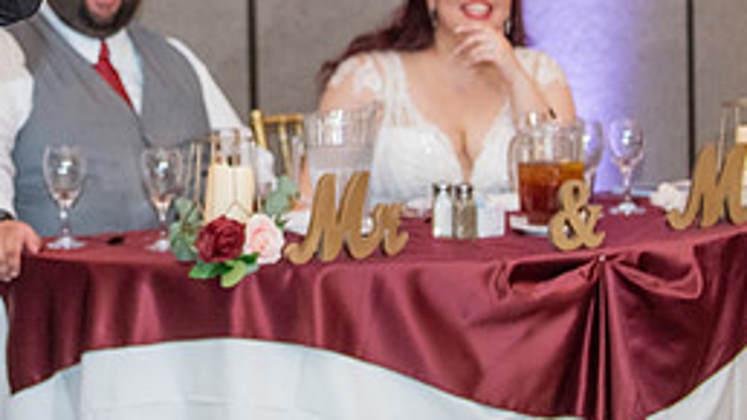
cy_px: -97
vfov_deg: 7.3
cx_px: 148
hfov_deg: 13.0
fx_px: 3268
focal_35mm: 165
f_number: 2.8
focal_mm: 70
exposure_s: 1/250
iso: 3200
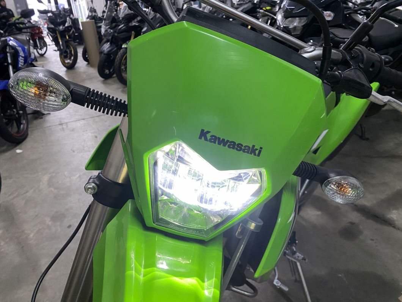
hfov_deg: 67.3
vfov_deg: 53.1
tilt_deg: -25.5
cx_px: 201
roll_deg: +5.2
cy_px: 151
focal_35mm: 26
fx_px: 302
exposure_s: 1/50
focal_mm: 4.25
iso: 250
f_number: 1.8
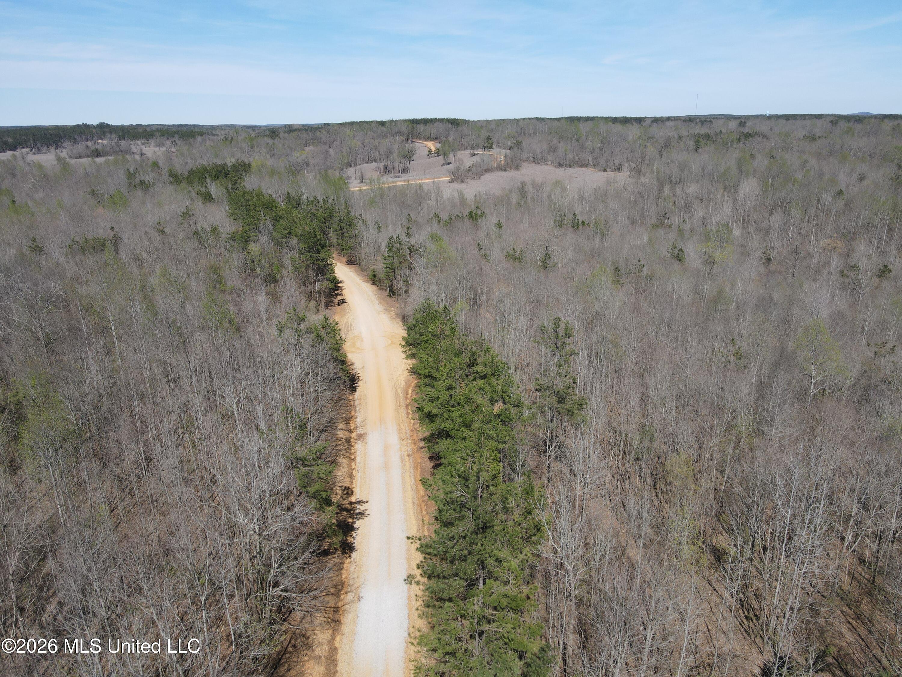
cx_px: 451
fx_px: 625
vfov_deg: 56.8
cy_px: 338
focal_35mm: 24
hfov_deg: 71.6
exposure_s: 1/725
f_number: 2.8
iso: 100
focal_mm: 4.5
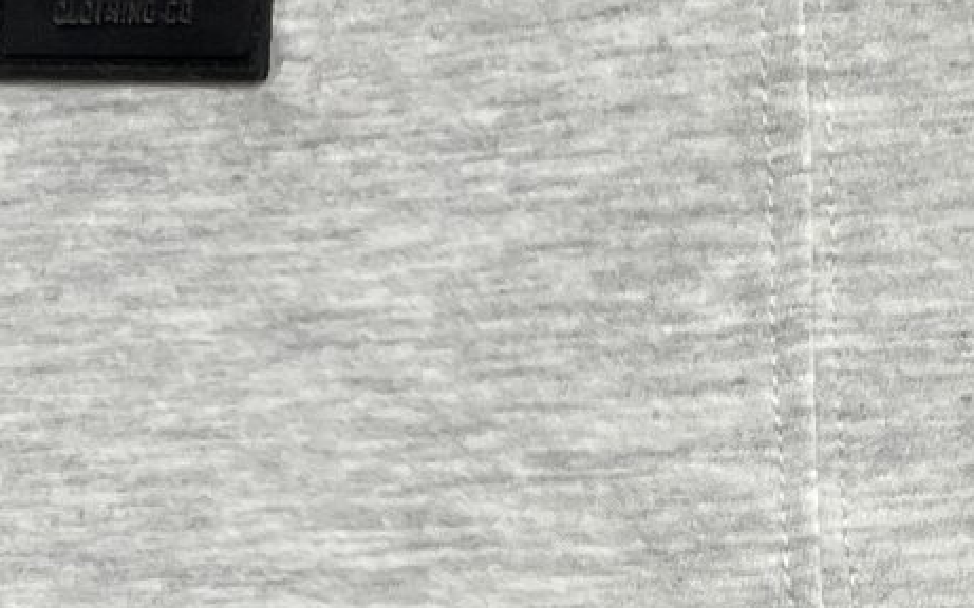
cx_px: 503
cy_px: 1275
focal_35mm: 153
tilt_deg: -8.7
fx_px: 4061
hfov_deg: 13.7
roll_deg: +1.2
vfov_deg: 8.1
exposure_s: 1/50
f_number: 1.6
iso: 80
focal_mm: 4.2
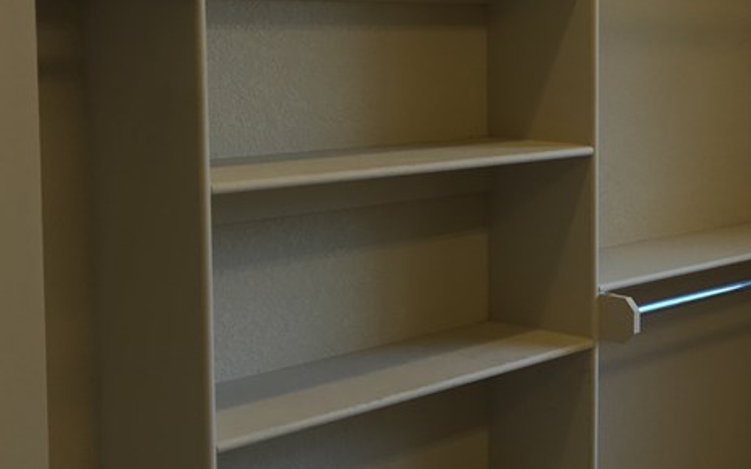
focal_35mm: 68
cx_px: 714
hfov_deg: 28.7
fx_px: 1391
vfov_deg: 19.1
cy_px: 166
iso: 32
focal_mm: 4.15
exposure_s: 1/40
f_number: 2.2
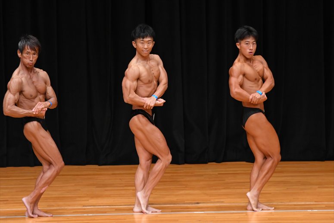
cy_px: 112
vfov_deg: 4.8
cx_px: 167
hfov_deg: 7.2
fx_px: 2643
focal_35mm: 285
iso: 3200
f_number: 5.6
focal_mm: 190
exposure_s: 1/400
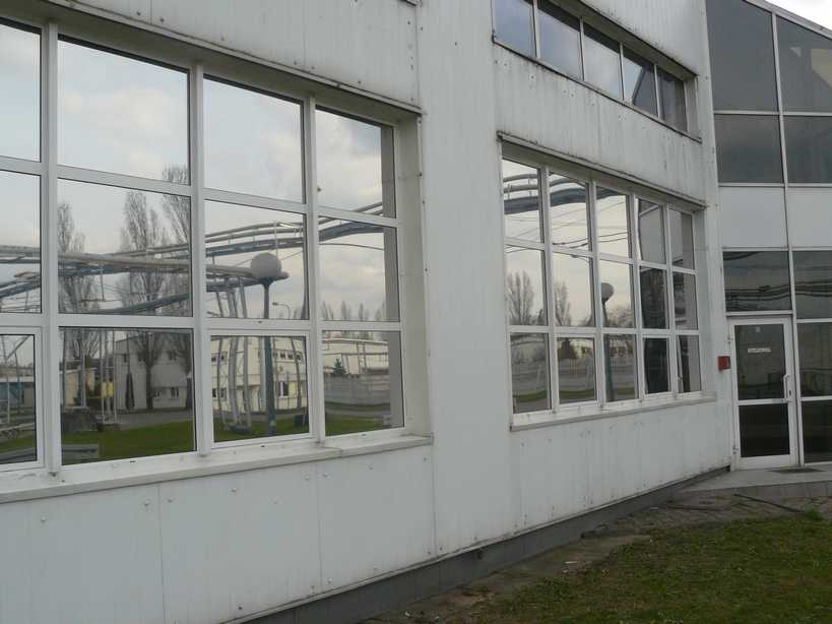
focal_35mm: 36
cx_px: 416
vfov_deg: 39.6
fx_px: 865
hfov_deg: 51.4
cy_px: 312
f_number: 5.6
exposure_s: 1/400
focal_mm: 6
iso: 200
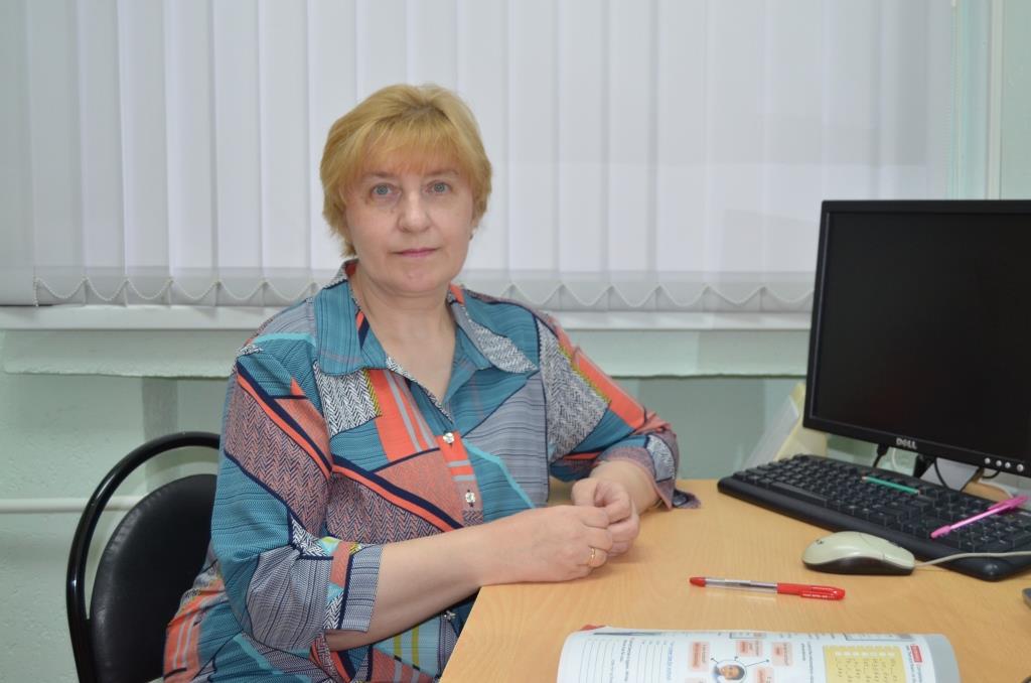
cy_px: 342
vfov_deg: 31.7
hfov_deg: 46.5
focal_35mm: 42
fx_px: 1200
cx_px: 516
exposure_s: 1/200
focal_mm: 28
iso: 800
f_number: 4
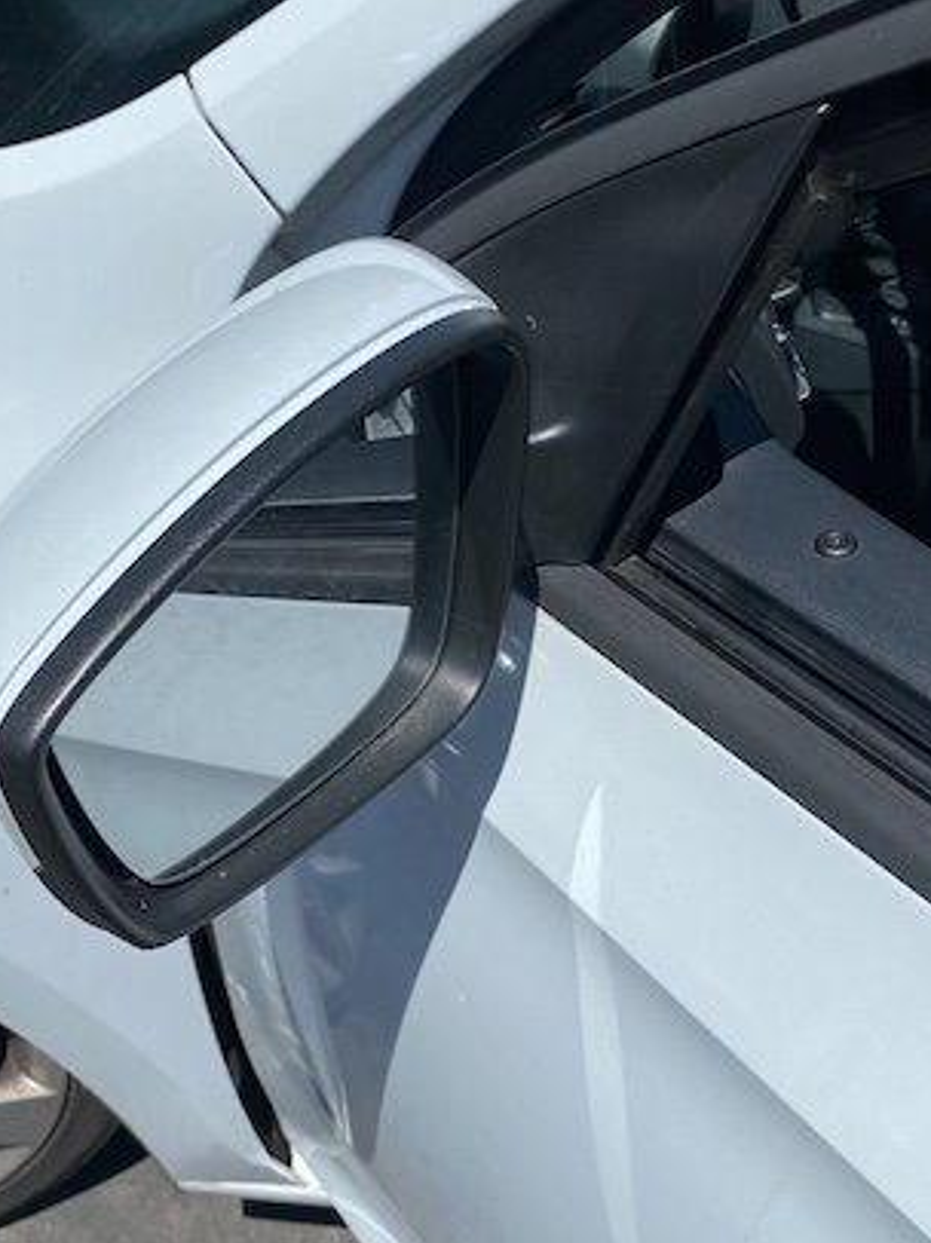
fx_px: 1472
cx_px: 377
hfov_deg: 35.0
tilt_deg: -45.3
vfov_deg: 45.7
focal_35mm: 41
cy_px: 683
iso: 32
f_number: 1.8
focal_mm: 4.25
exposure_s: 1/5236
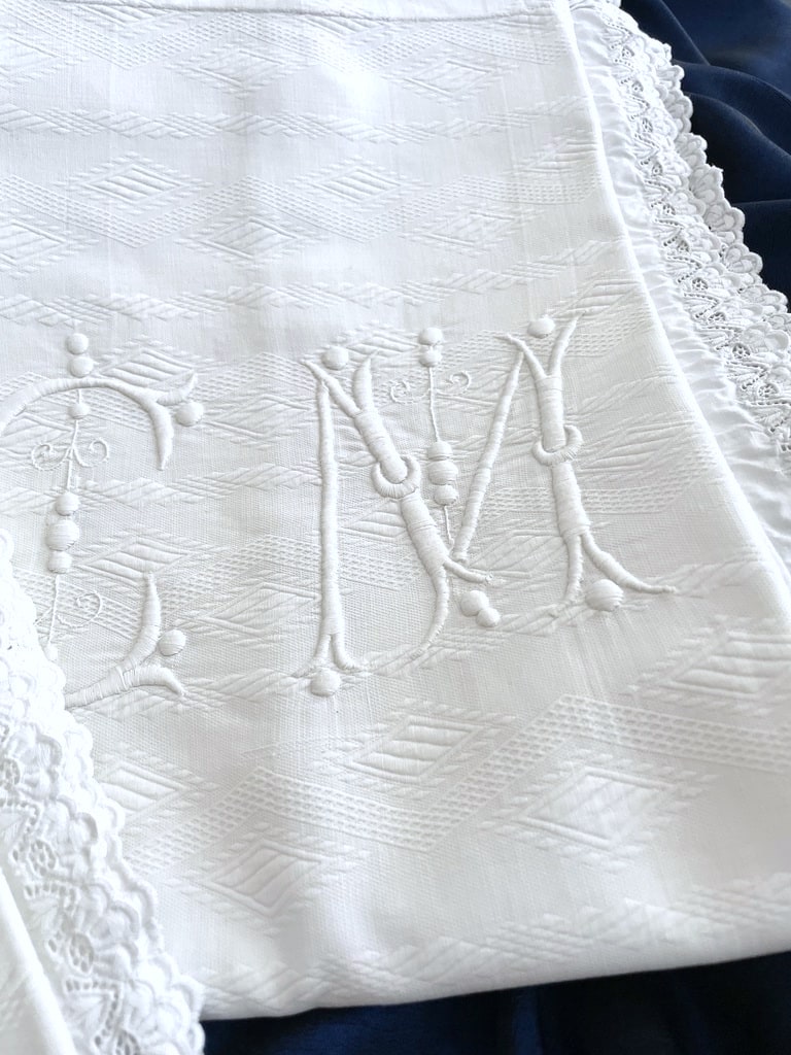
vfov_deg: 67.3
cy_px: 528
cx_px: 396
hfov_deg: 53.1
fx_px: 792
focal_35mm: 26
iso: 125
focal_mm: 4.2
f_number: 1.6
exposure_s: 1/110
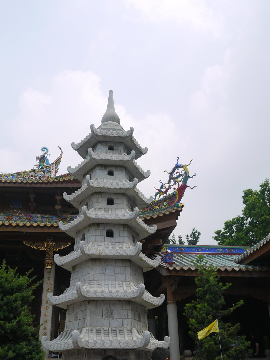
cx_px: 122
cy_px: 202
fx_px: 364
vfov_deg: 52.5
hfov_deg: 40.7
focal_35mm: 35
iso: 160
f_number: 8
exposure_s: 1/400
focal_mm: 15
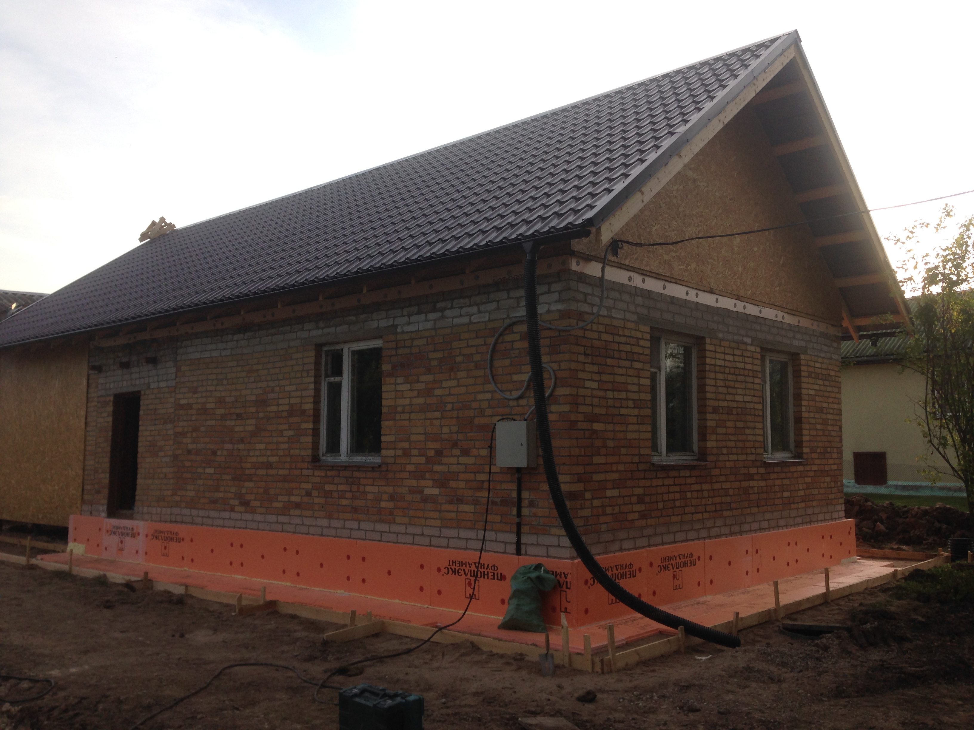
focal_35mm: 33
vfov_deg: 42.9
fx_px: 929
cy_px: 365
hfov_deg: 55.4
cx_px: 487
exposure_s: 1/630
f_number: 2.4
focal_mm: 4.12
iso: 50
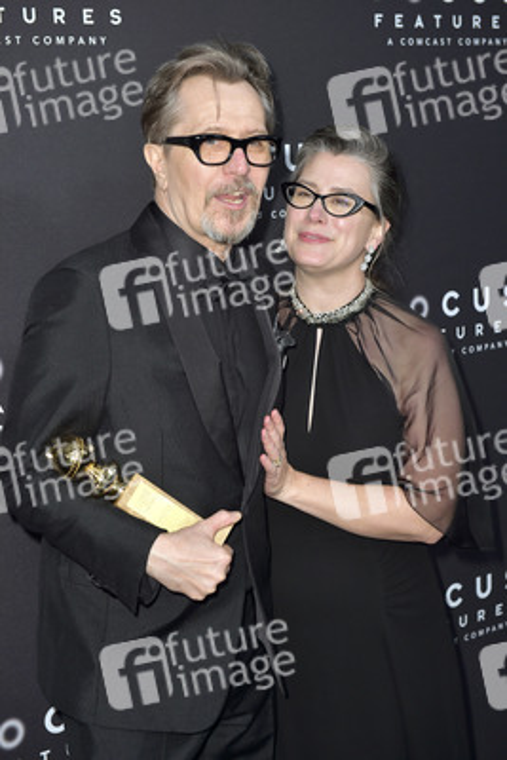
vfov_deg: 28.8
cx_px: 254
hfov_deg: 19.5
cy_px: 380
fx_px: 1477
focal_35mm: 70
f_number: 6.3
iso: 500
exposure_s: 1/320
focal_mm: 70
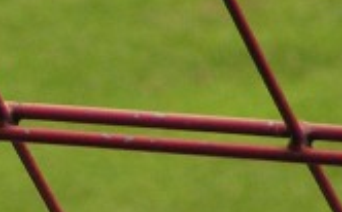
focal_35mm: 1946
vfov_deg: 0.7
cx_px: -377
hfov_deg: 1.1
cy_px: 179
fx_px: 18101
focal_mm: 58
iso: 80
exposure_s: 1/400
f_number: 3.5
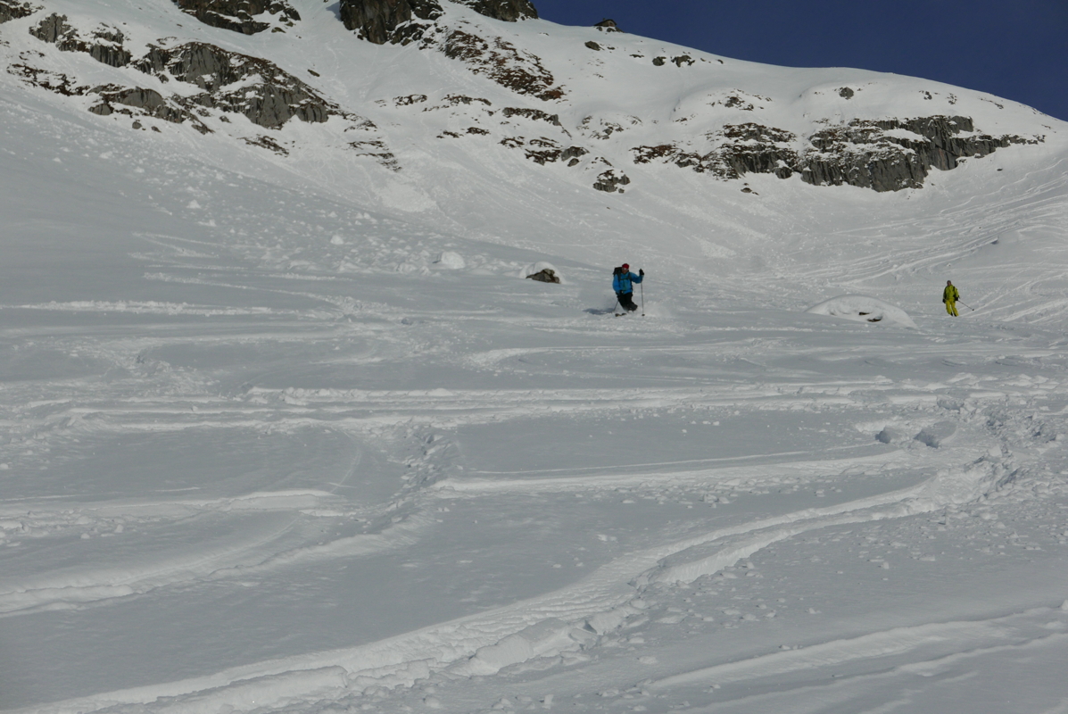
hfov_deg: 30.1
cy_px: 357
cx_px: 534
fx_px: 1989
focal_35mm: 67
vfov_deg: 20.3
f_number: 5.6
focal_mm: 30.4
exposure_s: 1/3200
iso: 200
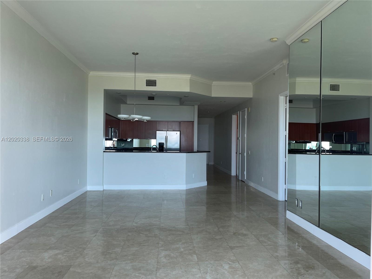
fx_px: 279
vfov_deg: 53.1
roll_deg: -1.1
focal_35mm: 26
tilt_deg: +0.4
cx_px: 186
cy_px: 140
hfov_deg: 67.3
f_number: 1.6
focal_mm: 5.1
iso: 50
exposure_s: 1/121
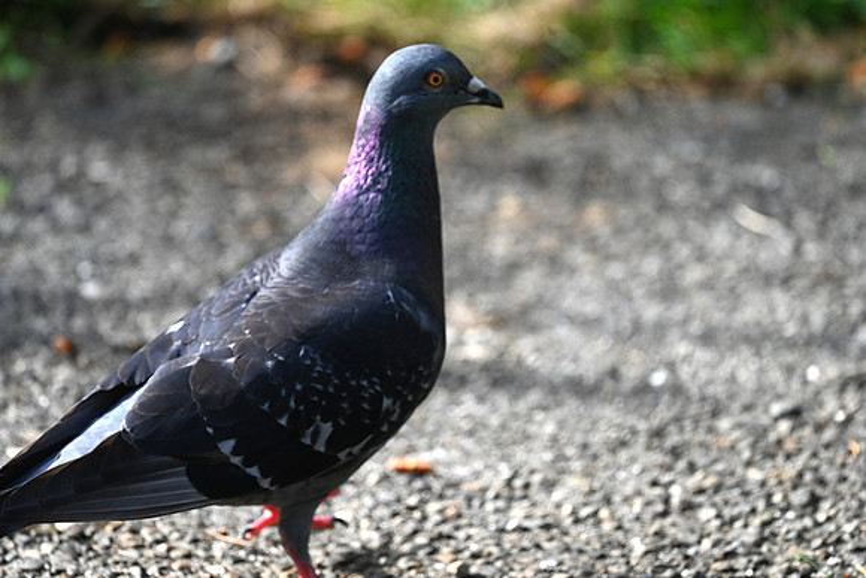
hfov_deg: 3.4
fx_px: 14436
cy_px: 289
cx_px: 433
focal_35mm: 600
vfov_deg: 2.3
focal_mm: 600
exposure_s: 1/3200
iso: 3200
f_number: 6.3
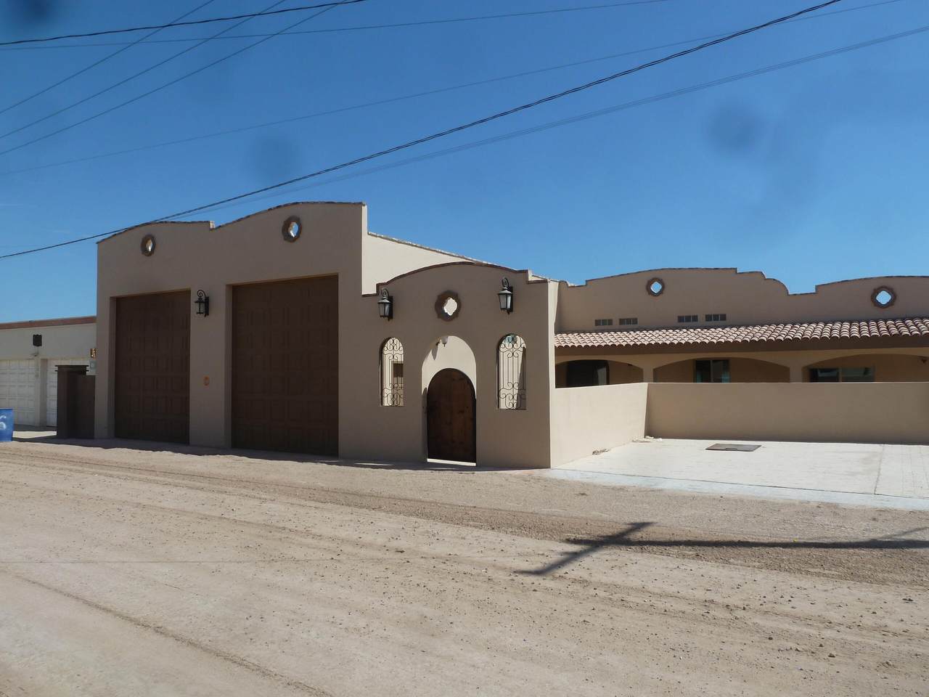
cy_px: 348
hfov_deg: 69.4
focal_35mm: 25
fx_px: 671
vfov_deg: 54.9
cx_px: 464
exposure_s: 1/500
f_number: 5.6
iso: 80
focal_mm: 4.1
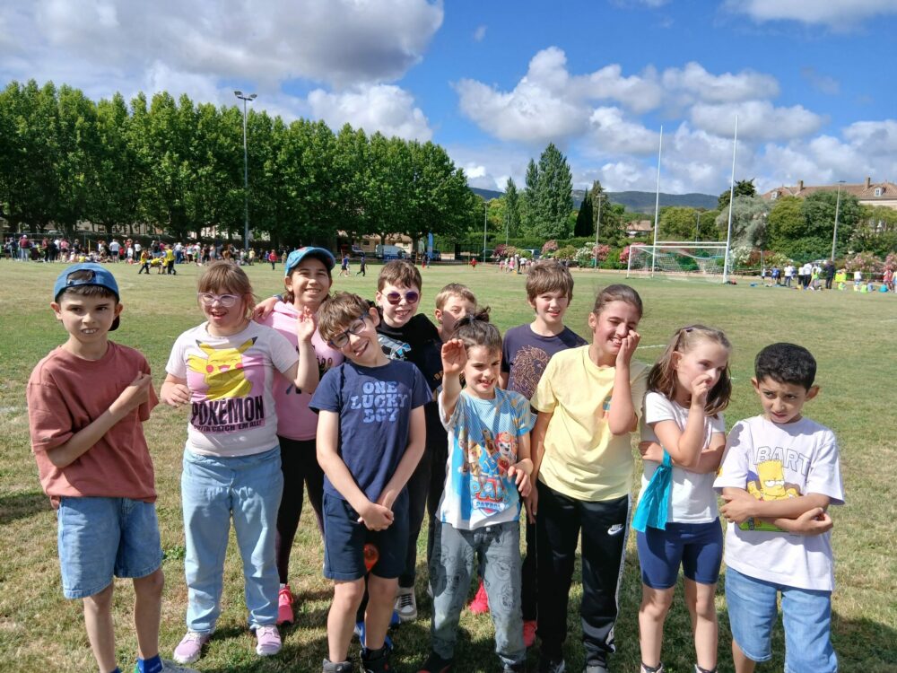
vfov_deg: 53.1
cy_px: 336
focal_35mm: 26
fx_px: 674
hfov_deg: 67.3
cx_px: 448
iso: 20
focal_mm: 3.98
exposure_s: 1/547
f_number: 1.8
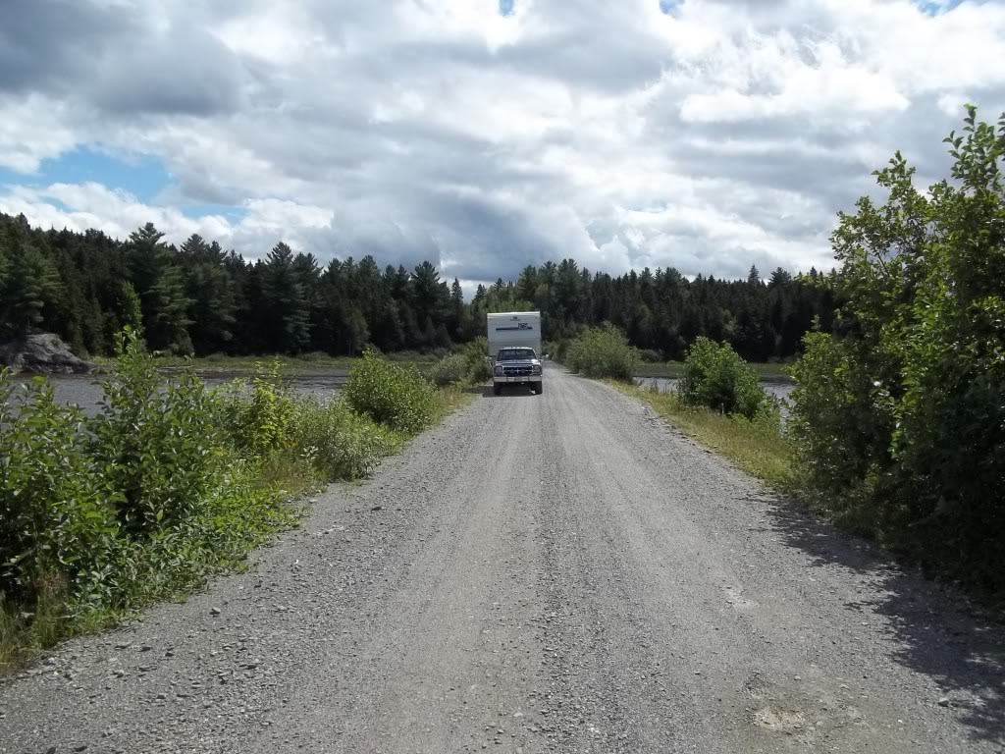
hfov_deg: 56.8
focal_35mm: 32
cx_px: 502
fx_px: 929
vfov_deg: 44.2
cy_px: 377
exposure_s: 1/200
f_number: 8.8
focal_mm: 5.7
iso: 64
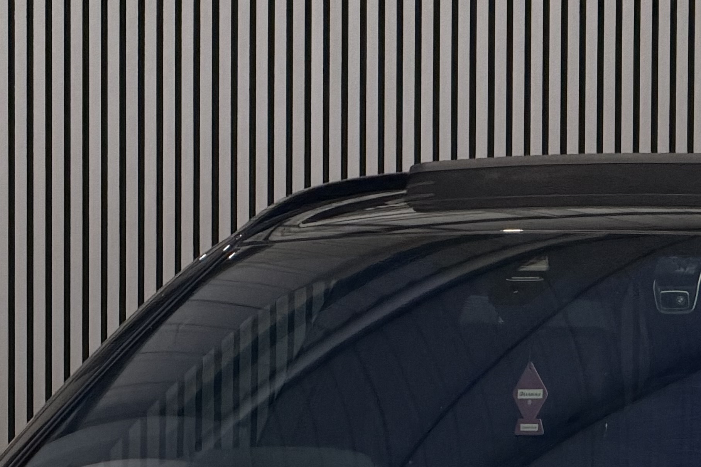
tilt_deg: -3.7
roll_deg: +0.0
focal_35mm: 327
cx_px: 497
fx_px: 6366
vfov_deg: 4.2
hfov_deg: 6.3
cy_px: 714
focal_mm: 16.89
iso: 400
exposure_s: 1/118
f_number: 2.8
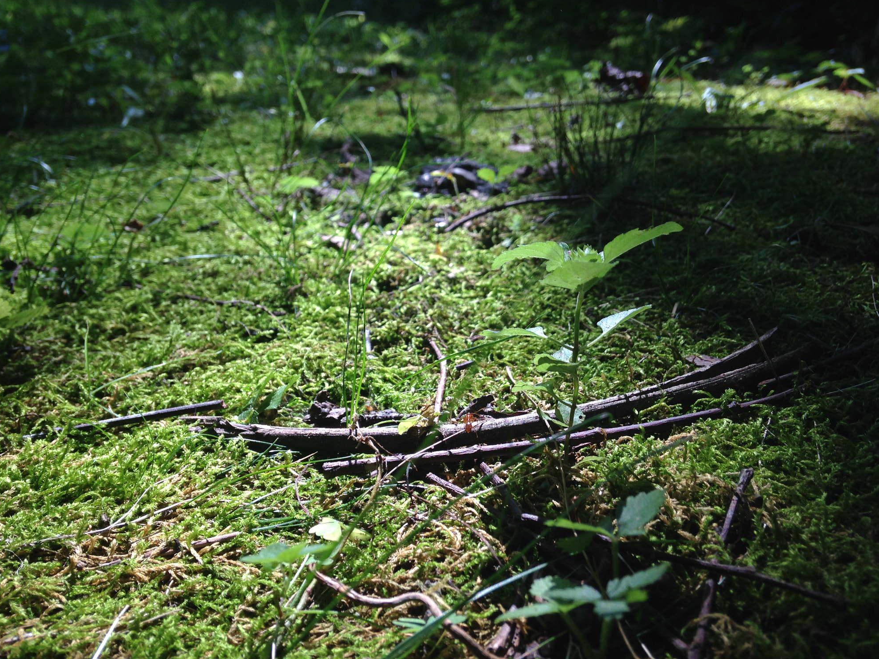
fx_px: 863
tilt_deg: -18.6
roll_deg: +1.4
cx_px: 440
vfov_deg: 41.8
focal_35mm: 34
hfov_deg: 54.0
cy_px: 320
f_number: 2.4
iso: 50
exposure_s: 1/493
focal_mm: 4.12
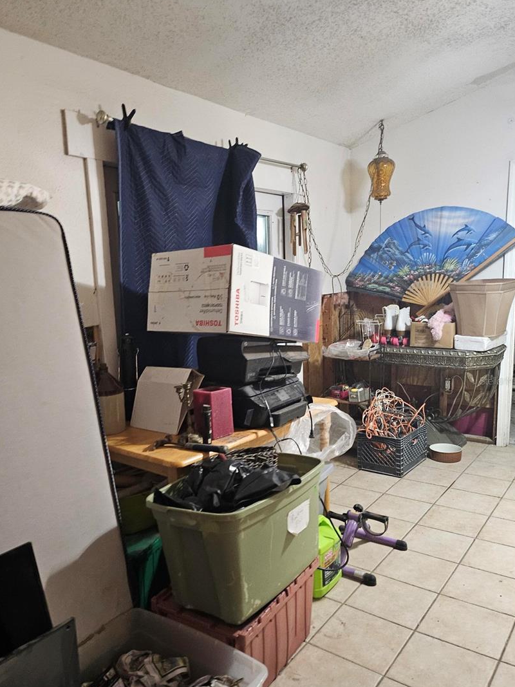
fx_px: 536
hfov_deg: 51.3
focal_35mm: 27
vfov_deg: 65.2
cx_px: 236
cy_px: 381
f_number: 1.8
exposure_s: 1/40
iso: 640
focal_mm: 5
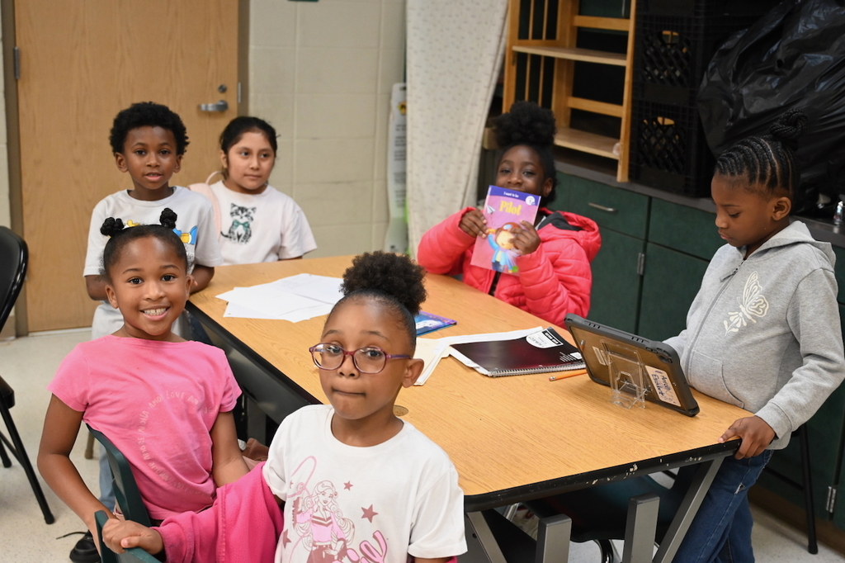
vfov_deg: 29.8
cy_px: 282
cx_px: 422
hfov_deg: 43.6
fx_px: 1056
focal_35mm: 45
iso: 4000
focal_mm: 45
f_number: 4
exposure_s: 1/250
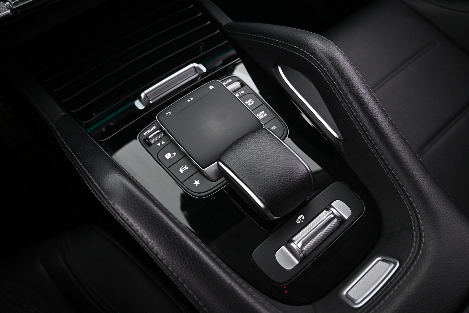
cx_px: 234
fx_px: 313
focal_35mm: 24
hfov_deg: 73.7
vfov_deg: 53.1
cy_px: 156
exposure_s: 1/25
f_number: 3.5
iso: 1600
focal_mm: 16
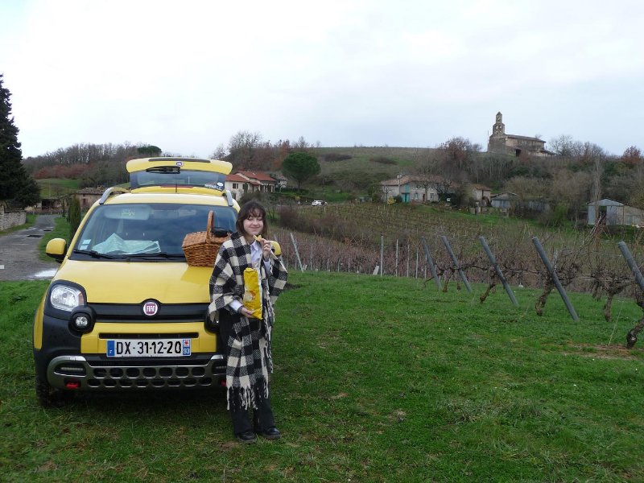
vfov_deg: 37.7
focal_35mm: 38
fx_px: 707
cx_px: 322
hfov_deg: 49.0
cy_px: 242
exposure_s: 1/320
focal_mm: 6.3
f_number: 3.8
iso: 100
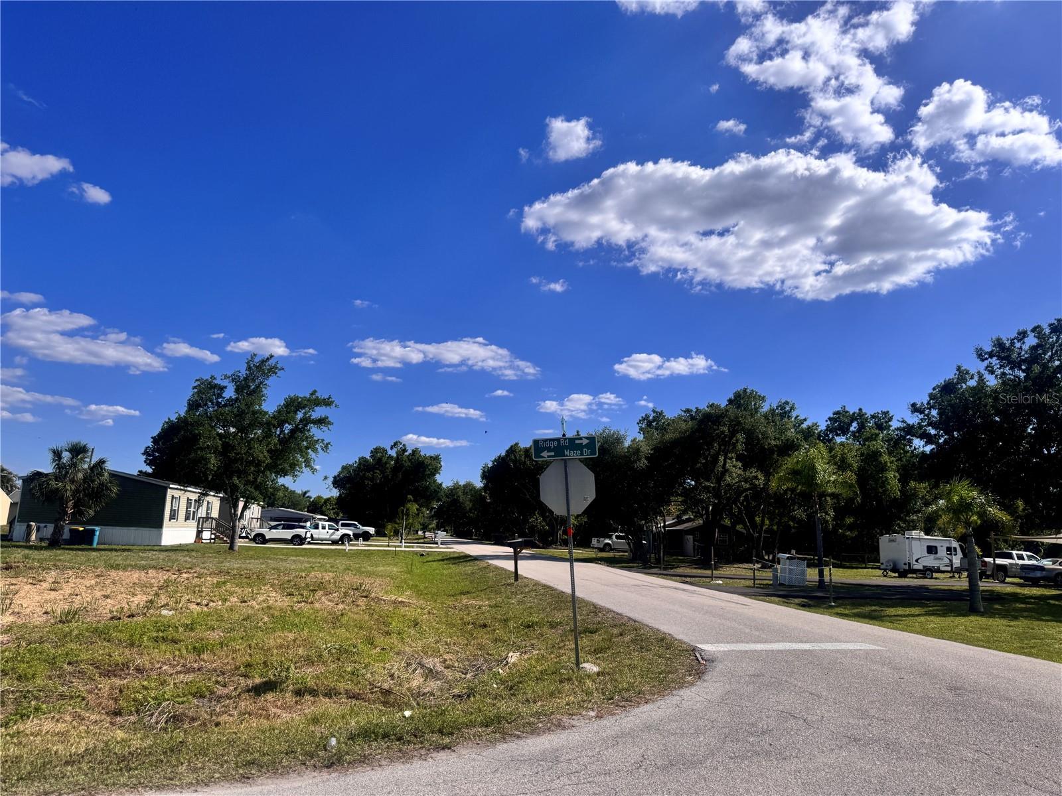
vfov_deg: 56.8
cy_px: 398
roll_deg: +1.4
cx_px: 531
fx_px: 736
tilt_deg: +9.3
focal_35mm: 24
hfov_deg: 71.6
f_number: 1.78
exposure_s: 1/9009
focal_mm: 6.76
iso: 80
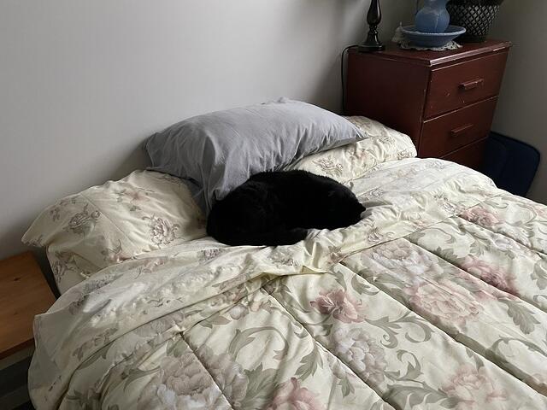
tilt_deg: -29.8
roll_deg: +2.0
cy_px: 205
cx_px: 274
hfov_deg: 67.3
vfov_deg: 53.1
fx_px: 411
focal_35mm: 26
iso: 640
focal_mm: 4.2
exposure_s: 1/36
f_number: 1.6
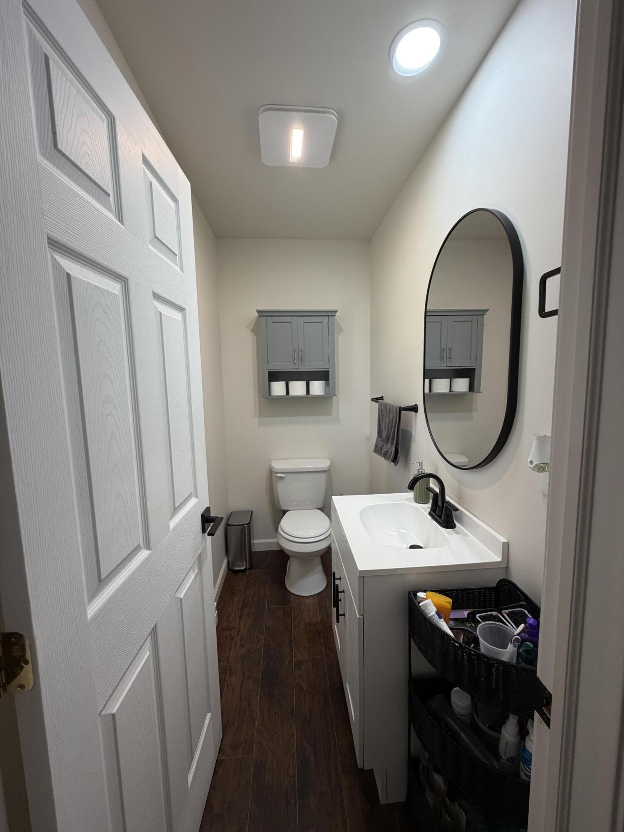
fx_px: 336
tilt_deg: -6.5
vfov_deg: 102.1
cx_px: 312
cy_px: 416
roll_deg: +1.8
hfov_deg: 85.7
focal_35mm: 14
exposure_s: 1/120
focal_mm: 2.22
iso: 200
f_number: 2.2
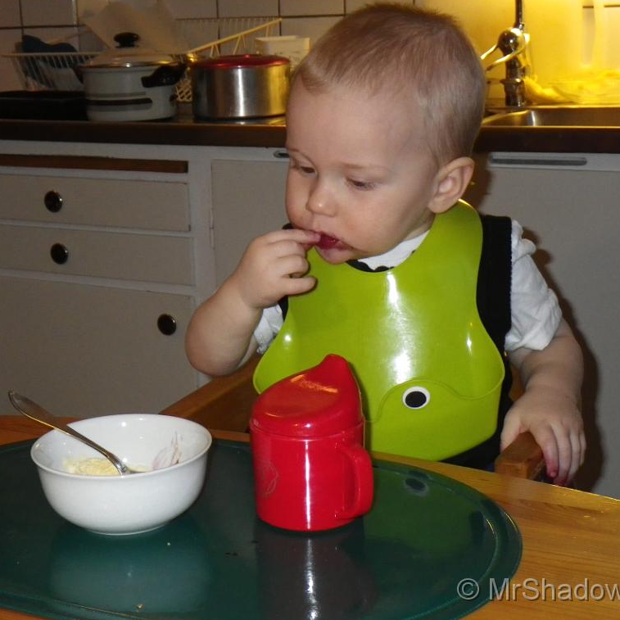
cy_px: 310
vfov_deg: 28.2
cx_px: 263
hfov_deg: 28.1
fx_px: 1236
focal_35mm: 61
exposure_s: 1/60
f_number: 4.4
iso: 400
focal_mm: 9.1
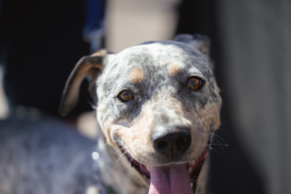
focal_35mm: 200
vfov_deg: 6.9
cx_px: 146
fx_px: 1617
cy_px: 97
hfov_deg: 10.3
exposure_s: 1/1250
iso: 90
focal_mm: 200
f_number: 2.8
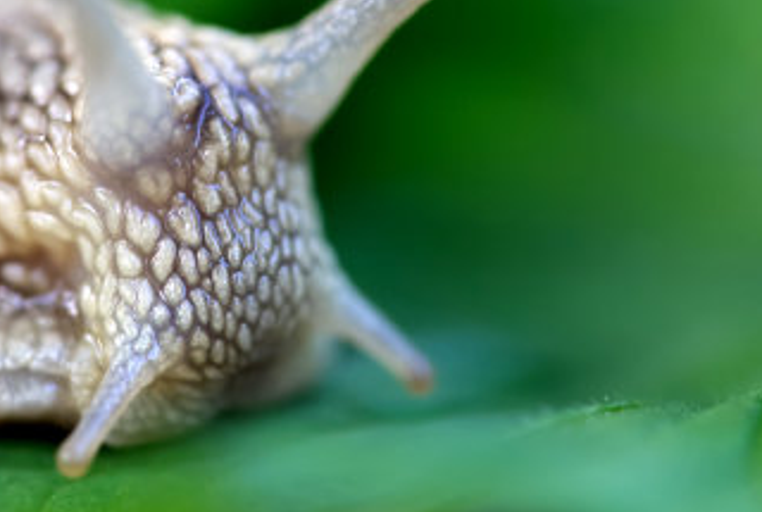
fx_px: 3649
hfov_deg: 11.9
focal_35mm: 172
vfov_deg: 8.0
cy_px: 145
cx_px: 171
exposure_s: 1/250
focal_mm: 90
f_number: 3.2
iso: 1000
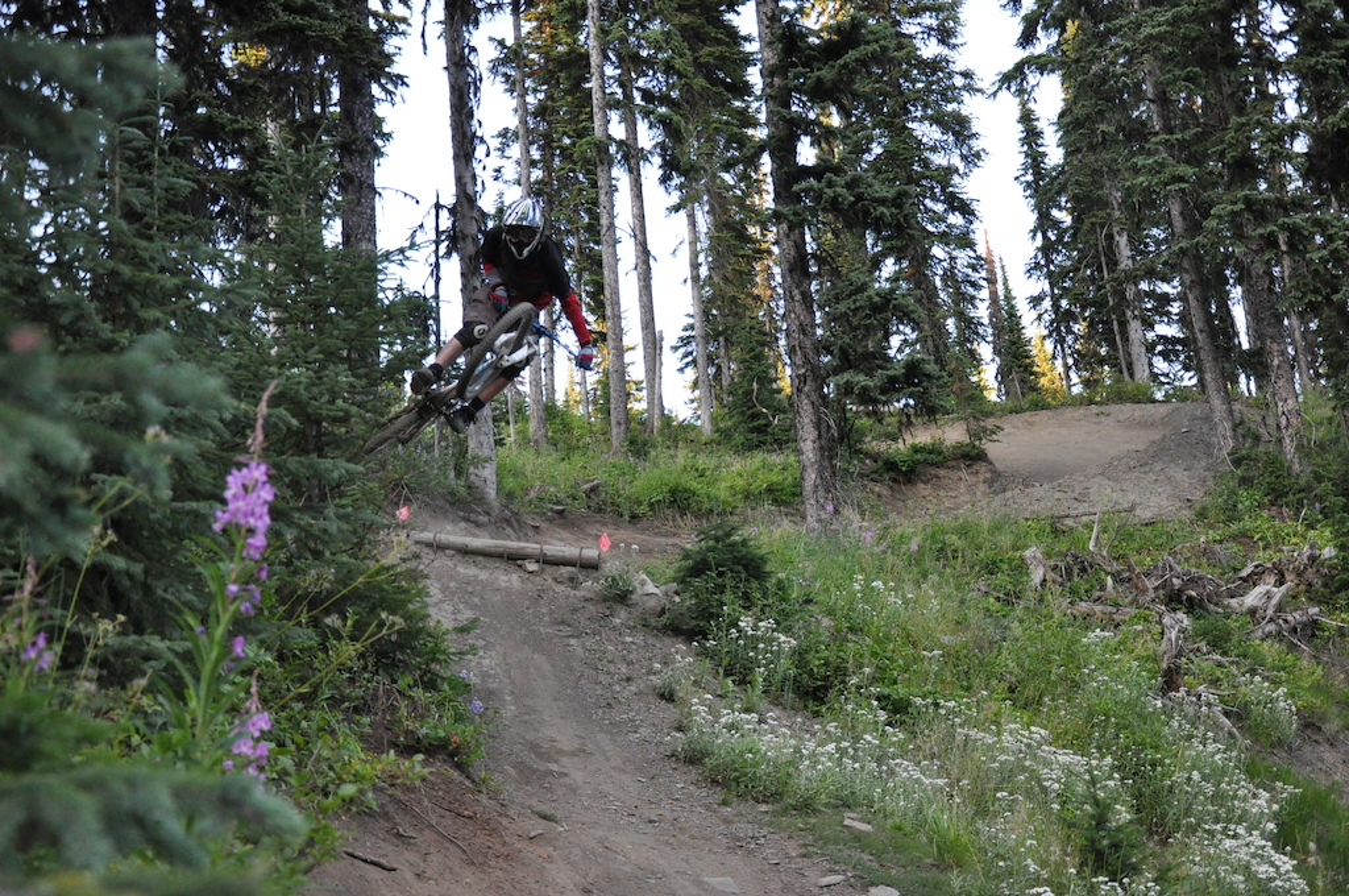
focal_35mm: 45
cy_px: 448
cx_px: 674
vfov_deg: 29.8
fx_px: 1684
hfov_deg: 43.7
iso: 1400
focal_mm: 30
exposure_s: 1/500
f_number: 4.2
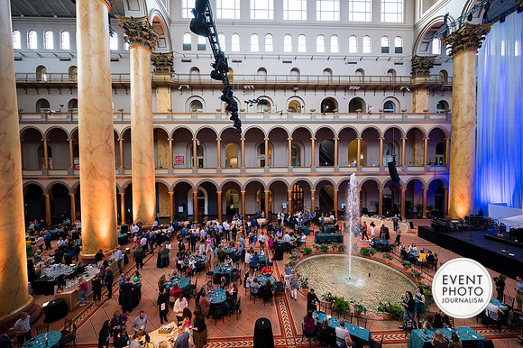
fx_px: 212
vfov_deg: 78.7
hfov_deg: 101.9
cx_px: 262
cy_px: 171
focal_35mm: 15
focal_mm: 14
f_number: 4
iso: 800
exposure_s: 1/100
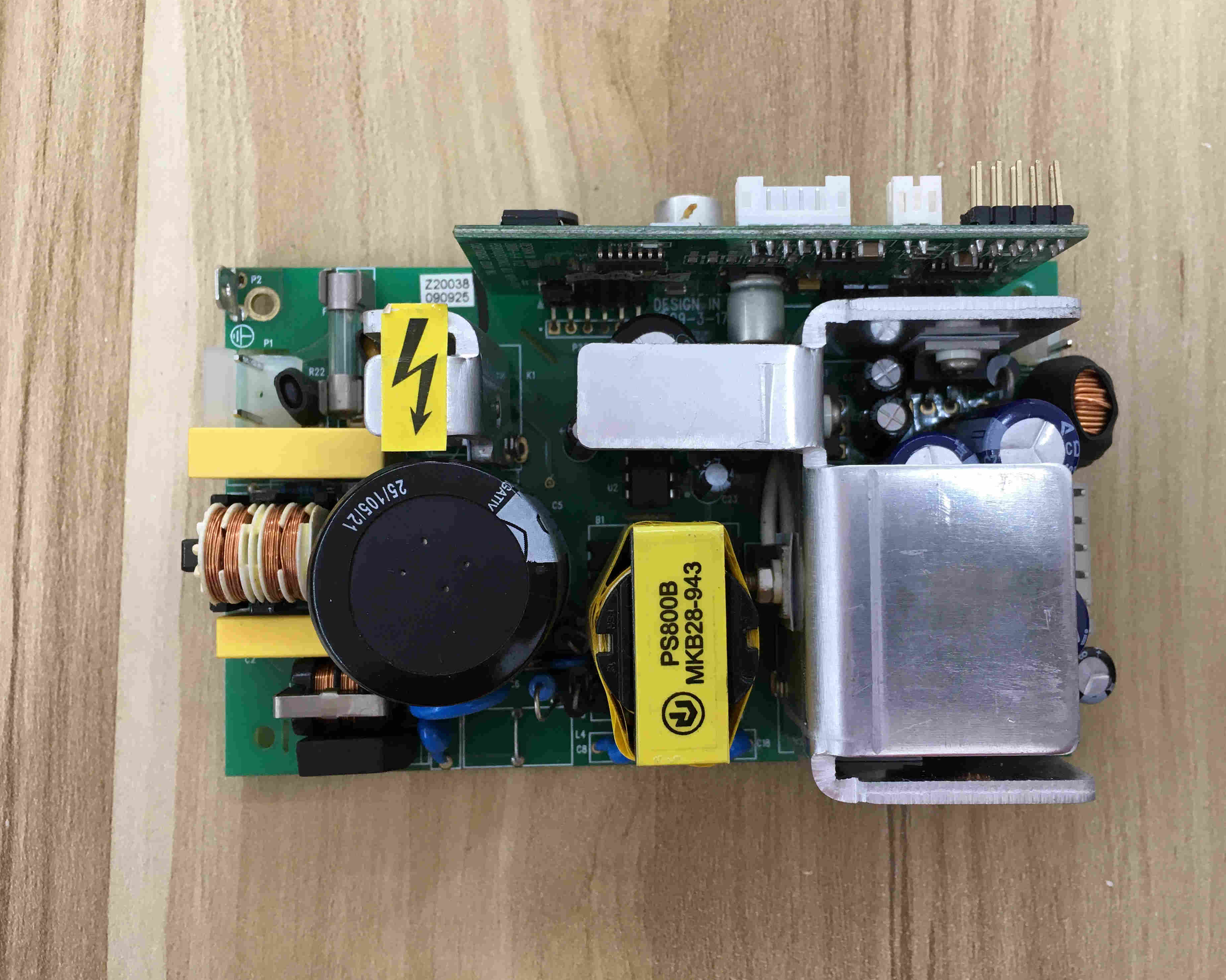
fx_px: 1125
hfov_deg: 57.1
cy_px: 483
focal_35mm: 31
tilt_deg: -85.4
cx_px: 665
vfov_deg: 47.1
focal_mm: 4.15
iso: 32
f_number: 2.2
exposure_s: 1/33
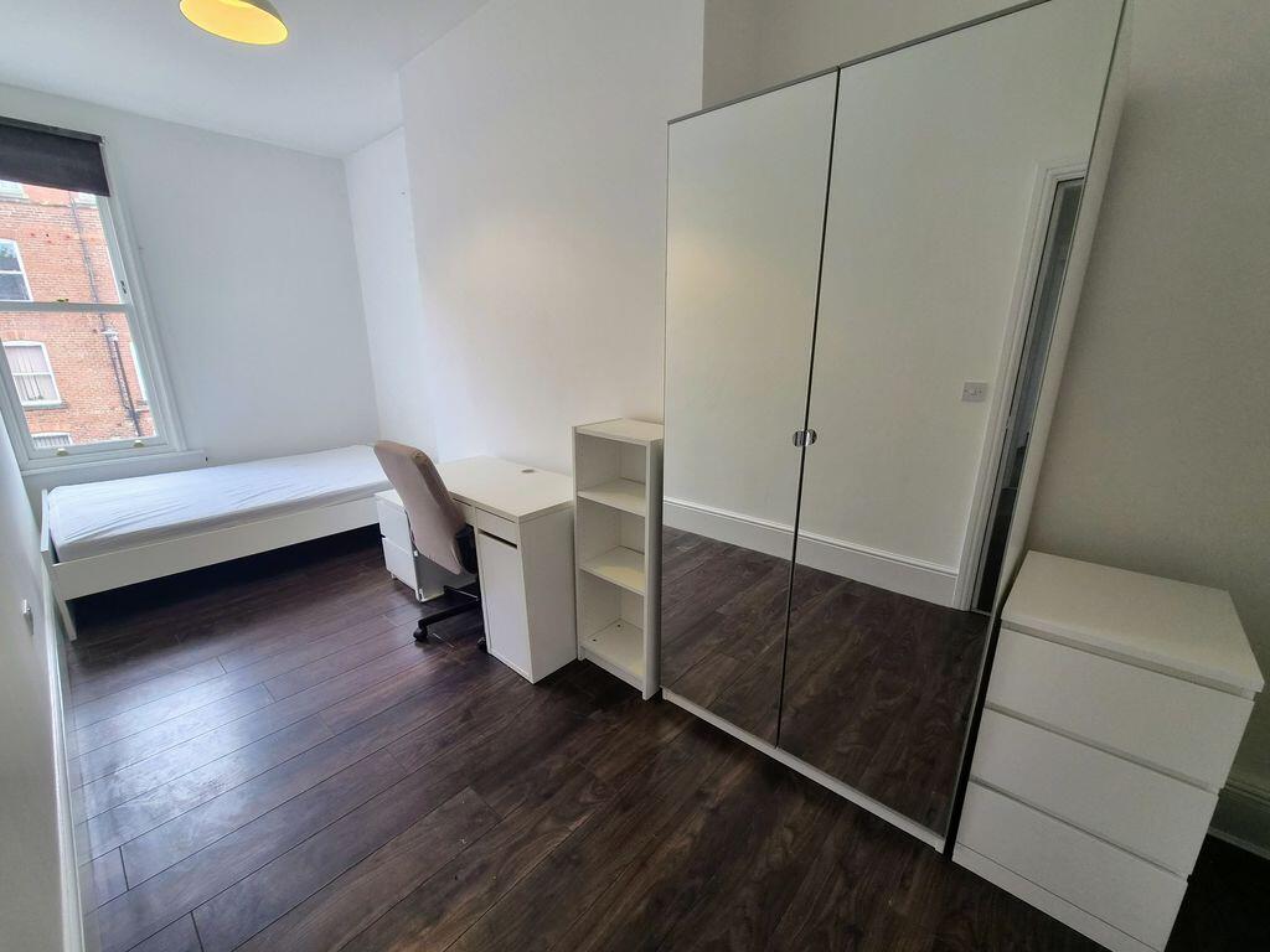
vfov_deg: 89.9
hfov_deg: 106.2
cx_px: 635
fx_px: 477
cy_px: 476
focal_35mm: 13
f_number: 2.2
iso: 125
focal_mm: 2.2
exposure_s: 1/100
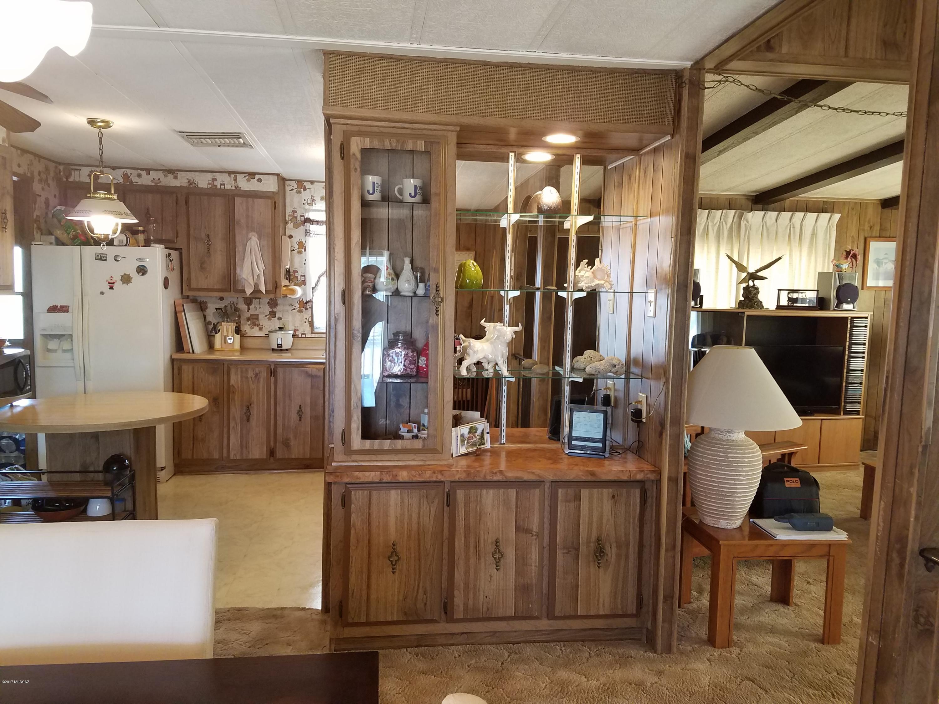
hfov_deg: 67.3
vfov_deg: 53.1
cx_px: 470
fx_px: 705
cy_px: 352
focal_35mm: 26
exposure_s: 1/30
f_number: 1.7
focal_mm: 4.2
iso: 160
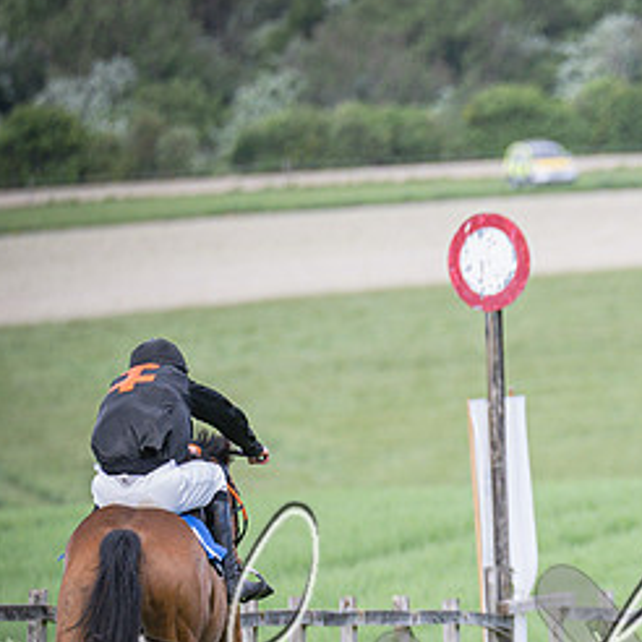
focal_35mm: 770
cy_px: 554
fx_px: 16157
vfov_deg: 2.3
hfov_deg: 2.3
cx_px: 853
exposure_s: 1/1600
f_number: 2.8
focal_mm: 200
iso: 400
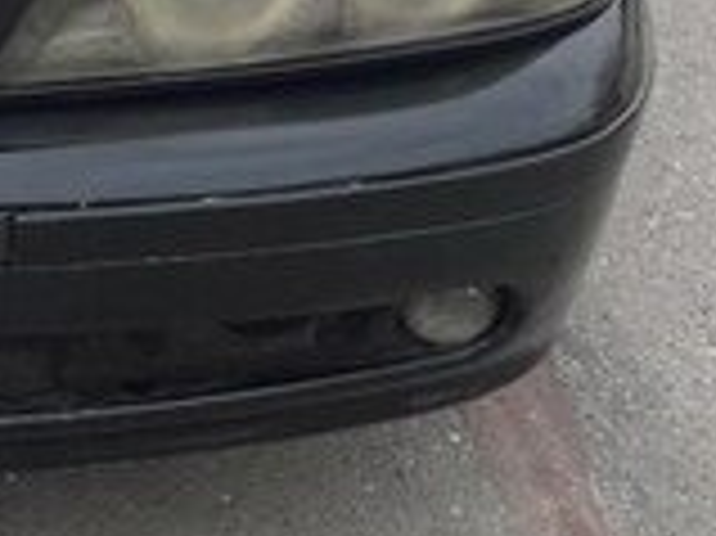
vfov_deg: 12.2
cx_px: -464
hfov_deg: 15.3
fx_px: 2398
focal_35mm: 116
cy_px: -263
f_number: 1.9
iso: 40
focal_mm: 3.7
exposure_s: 1/364
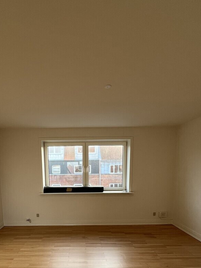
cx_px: 80
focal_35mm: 20
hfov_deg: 65.3
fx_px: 155
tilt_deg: -8.6
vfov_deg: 77.1
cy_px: 193
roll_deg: +0.6
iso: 125
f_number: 1.8
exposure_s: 1/99
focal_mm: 1.57
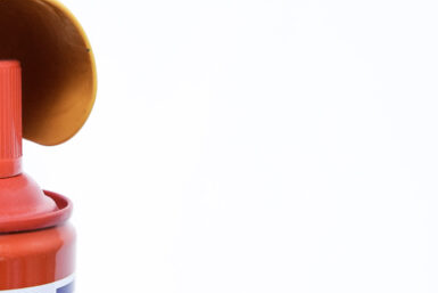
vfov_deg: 12.4
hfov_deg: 18.2
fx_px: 1351
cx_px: 61
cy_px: 156
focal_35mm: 111
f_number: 8
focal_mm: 61
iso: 3200
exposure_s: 1/250
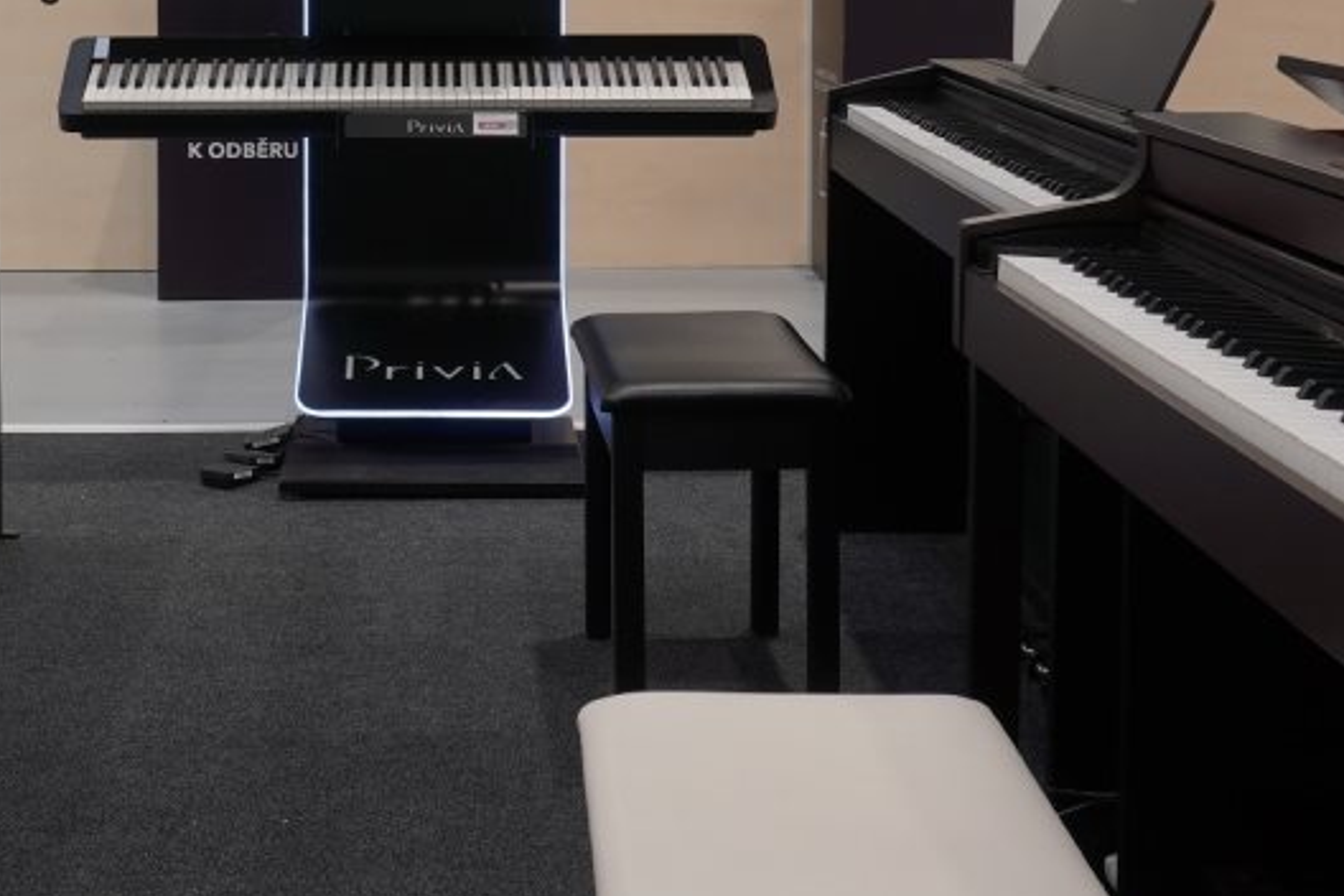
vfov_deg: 22.8
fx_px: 2128
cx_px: 416
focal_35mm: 57
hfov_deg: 34.6
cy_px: 1
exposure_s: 1/13
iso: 100
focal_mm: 16
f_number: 7.1
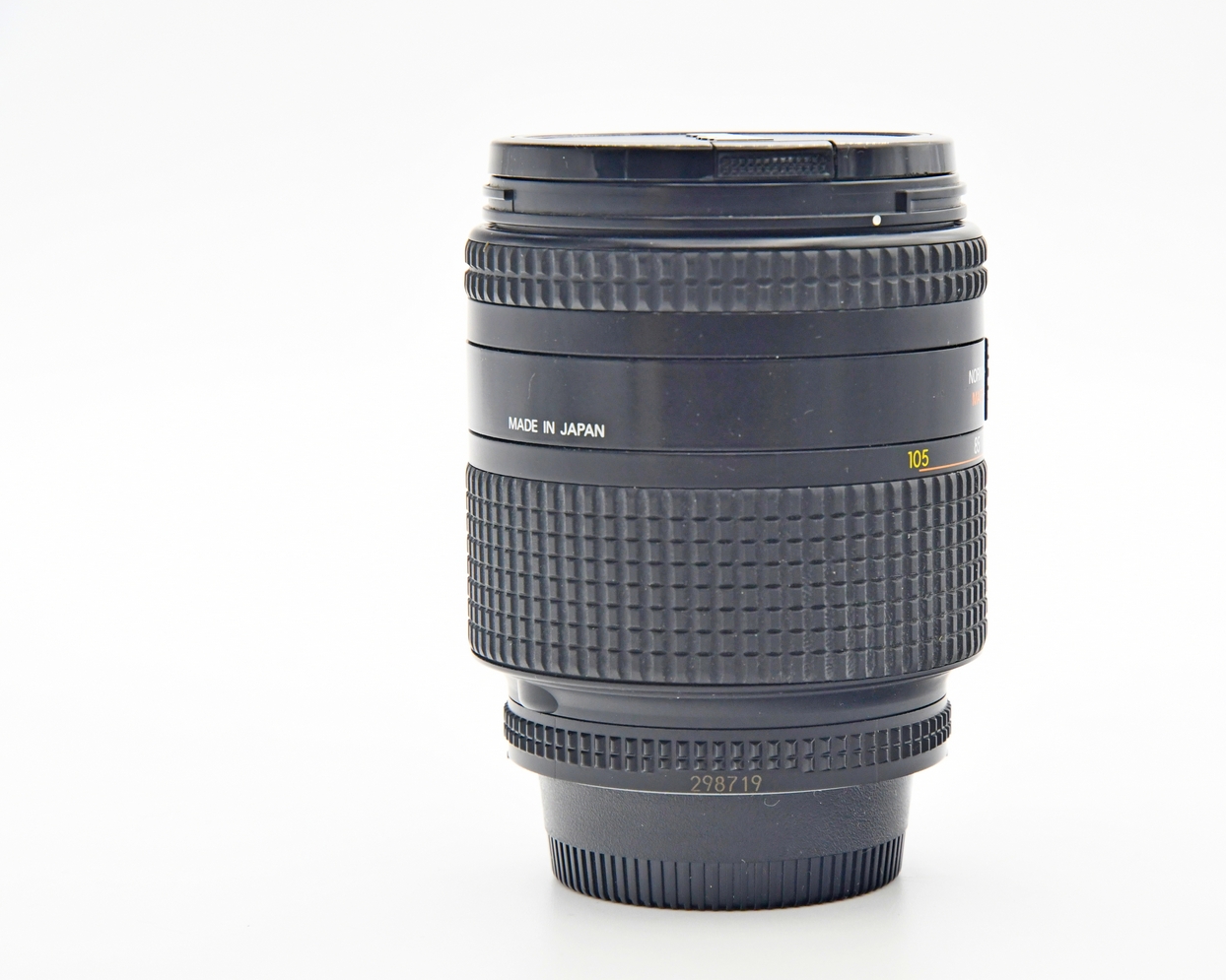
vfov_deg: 13.8
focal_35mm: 112
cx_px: 735
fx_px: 4064
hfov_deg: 17.1
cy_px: 491
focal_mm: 66
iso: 1250
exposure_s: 1/125
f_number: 8
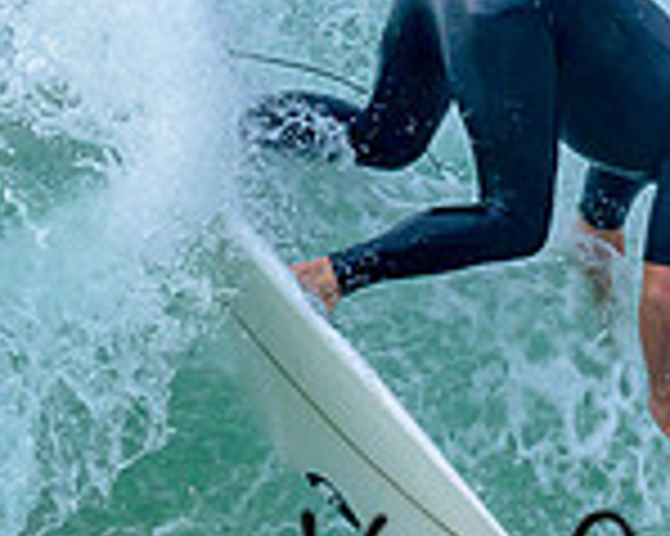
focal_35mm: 4000
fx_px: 79266
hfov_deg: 0.5
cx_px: 955
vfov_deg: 0.4
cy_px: 473
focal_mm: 800
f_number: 6.3
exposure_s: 1/2000
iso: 500
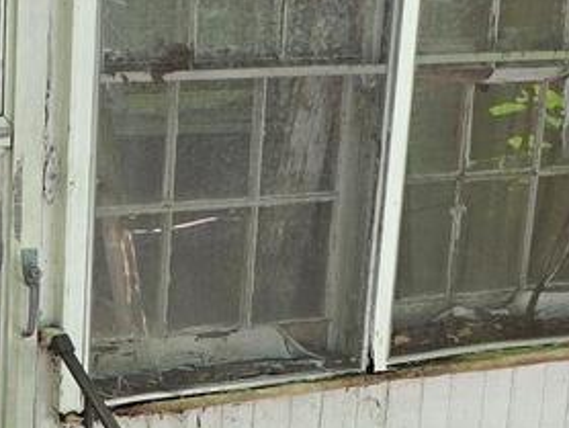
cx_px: -84
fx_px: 1958
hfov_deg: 16.0
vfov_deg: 12.0
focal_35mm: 119
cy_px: 625
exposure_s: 1/180
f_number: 1.7
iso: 50
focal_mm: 6.3
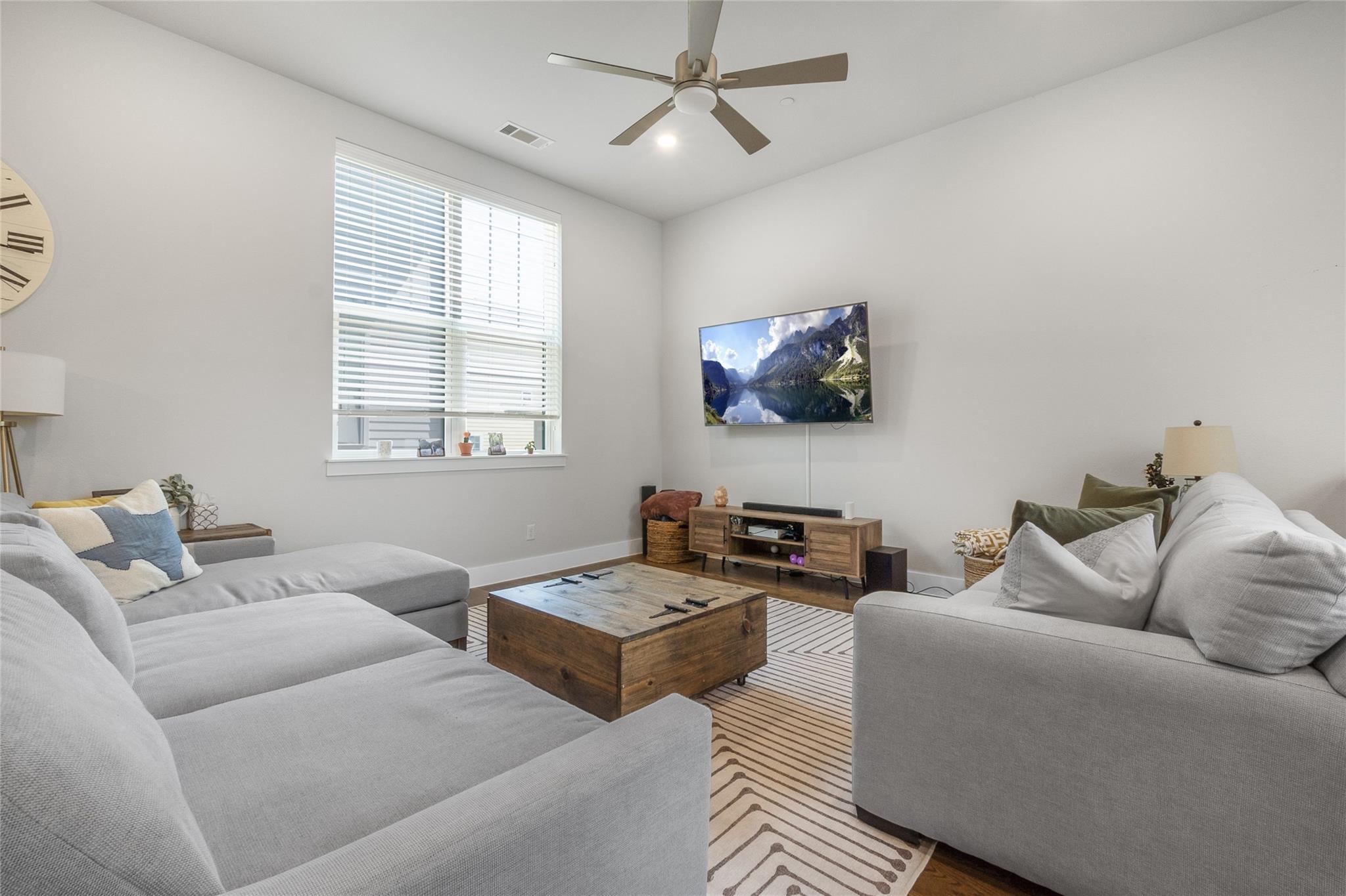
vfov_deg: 77.3
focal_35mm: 15
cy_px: 448
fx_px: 561
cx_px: 673
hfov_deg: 100.4
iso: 200
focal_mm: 10
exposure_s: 1/5
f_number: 11
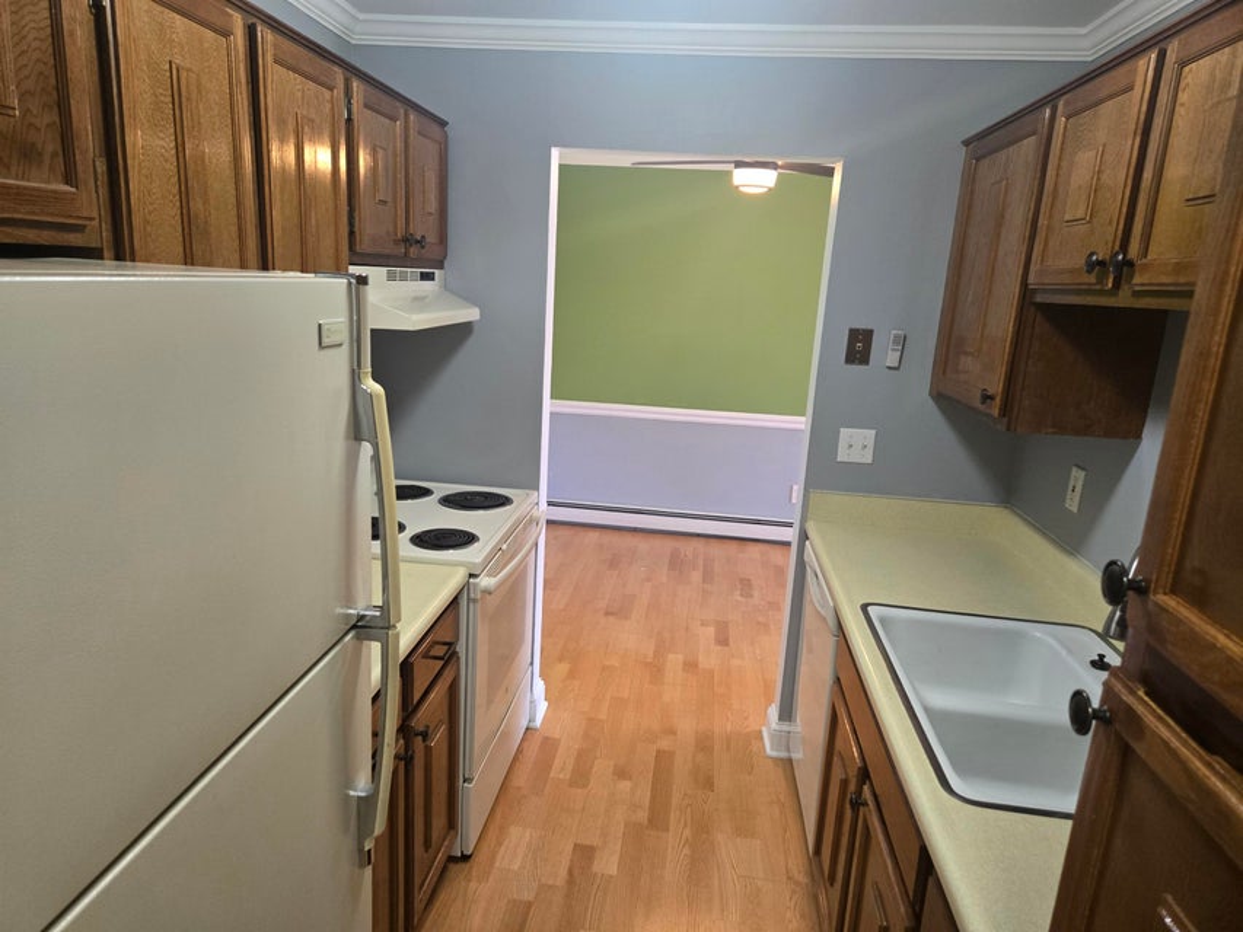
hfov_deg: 73.9
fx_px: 826
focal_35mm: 23
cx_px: 622
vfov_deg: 58.9
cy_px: 466
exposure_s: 1/120
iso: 320
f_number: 1.8
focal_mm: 5.4
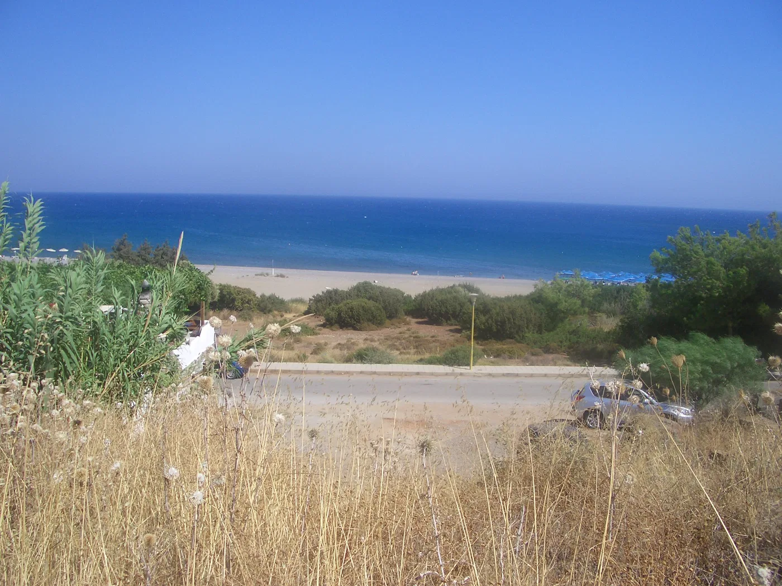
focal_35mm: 35
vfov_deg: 40.7
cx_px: 391
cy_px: 293
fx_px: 791
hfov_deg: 52.6
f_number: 4.3
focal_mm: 5.8
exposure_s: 1/640
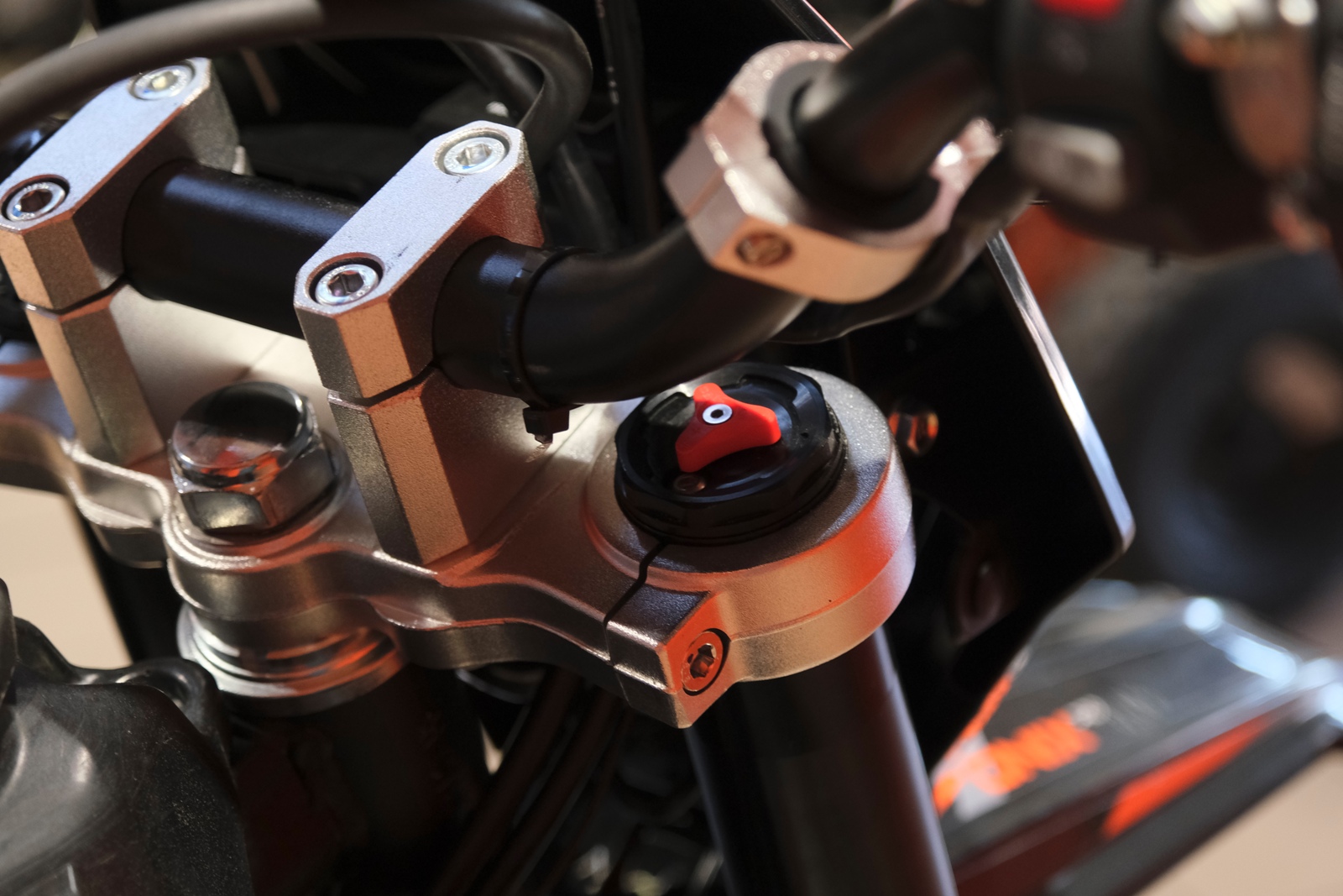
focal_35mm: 82
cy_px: 448
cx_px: 672
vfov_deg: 16.7
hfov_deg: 24.8
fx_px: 3059
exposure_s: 1/100
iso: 1600
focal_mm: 54.5
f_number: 4
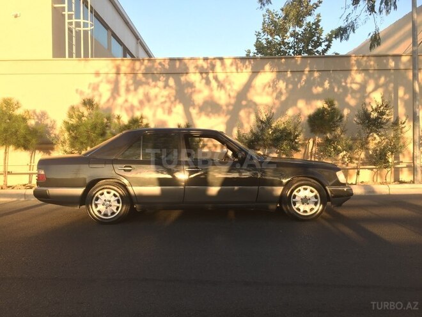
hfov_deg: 61.7
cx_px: 211
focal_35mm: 29
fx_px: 354
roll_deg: -0.7
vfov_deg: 48.2
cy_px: 158
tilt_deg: -0.8
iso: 32
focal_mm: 4.15
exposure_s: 1/122
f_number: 2.2
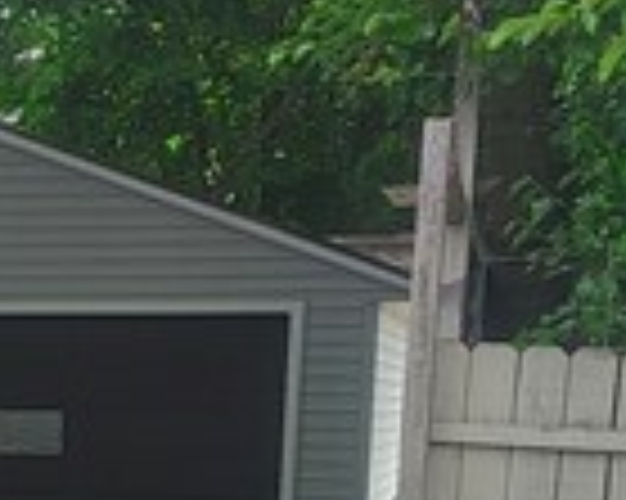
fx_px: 3184
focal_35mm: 172
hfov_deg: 10.3
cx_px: -626
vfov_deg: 8.8
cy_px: 705
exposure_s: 1/200
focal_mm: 5.56
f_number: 1.8
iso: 106
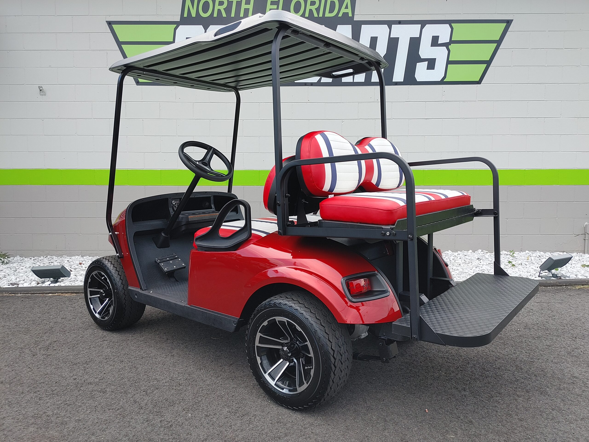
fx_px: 442
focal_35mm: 26
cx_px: 294
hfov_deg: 67.3
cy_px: 221
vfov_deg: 53.1
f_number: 1.8
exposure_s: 1/351
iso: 50
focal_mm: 4.81
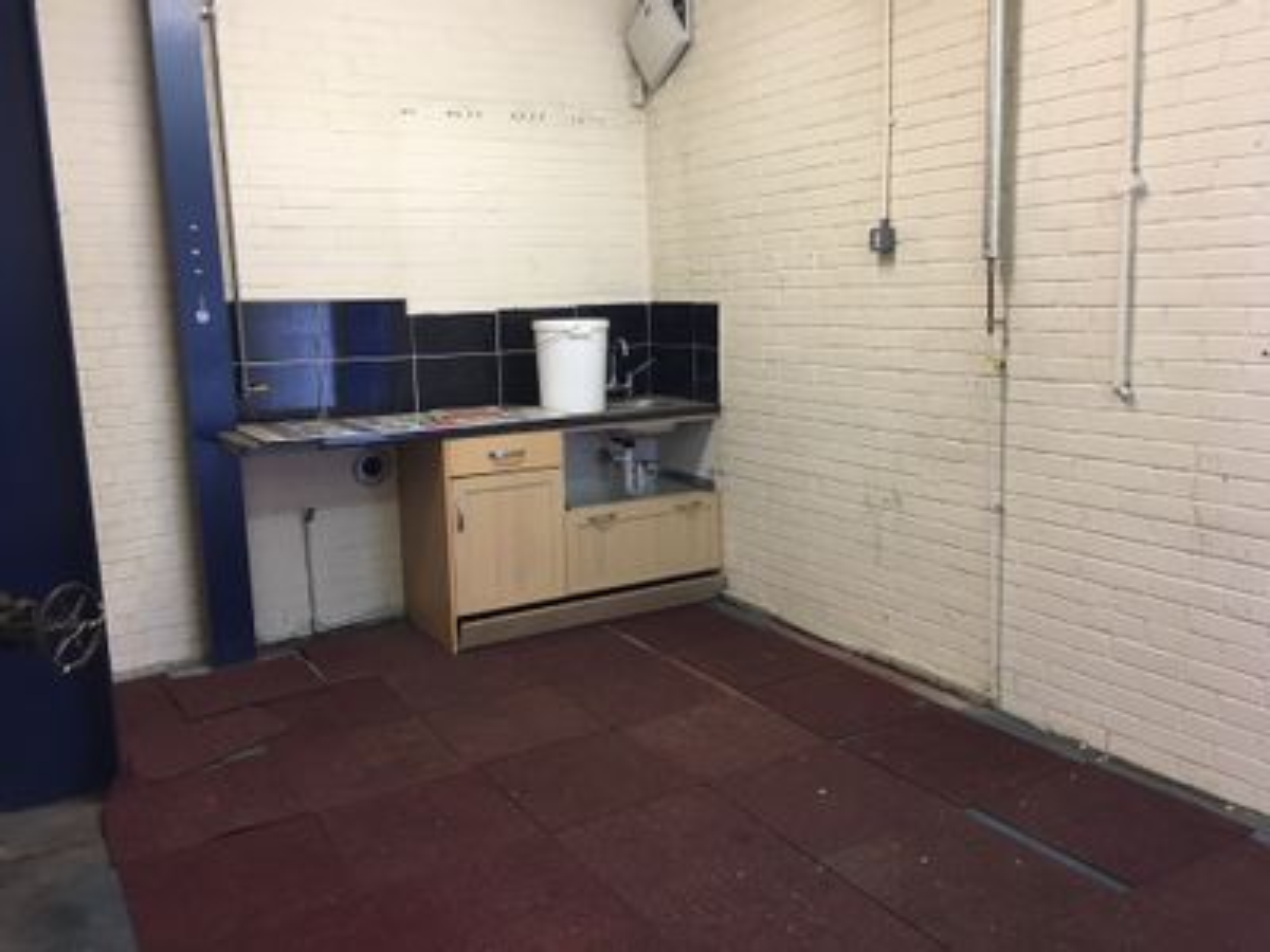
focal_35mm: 29
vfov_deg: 48.2
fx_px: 1064
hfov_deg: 61.7
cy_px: 476
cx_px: 635
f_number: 2.2
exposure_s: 1/17
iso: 64
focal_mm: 4.15
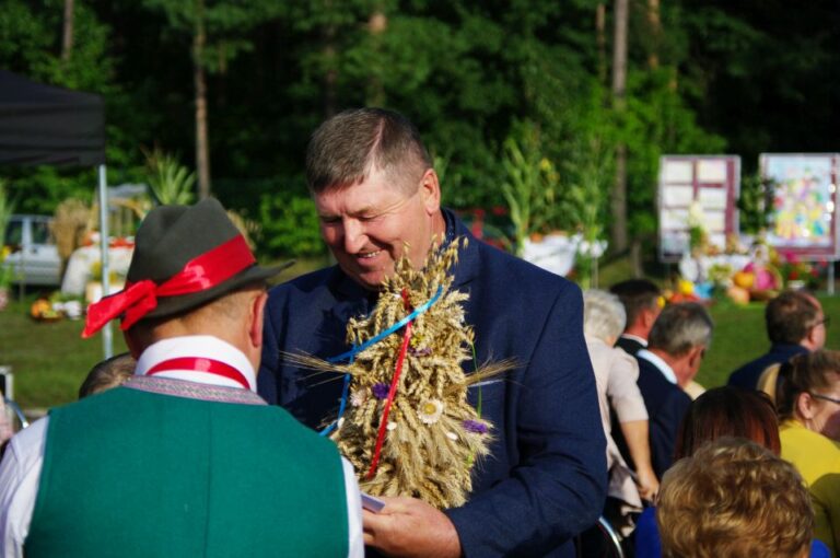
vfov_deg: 13.4
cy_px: 279
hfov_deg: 20.0
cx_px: 420
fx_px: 2377
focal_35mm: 102
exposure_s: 1/2000
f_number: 4.5
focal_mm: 68
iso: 280
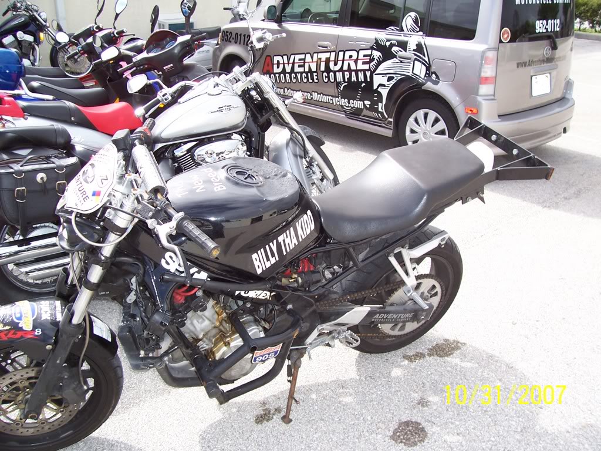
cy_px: 226
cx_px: 300
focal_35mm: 34
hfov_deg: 54.0
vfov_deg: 41.8
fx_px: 590
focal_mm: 5.6
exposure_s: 1/750
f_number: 2.7
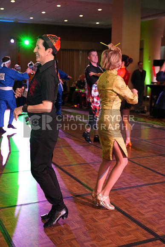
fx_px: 330
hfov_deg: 28.1
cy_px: 124
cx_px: 82
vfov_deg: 41.1
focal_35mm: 48
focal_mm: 48
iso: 6400
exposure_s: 1/200
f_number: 4
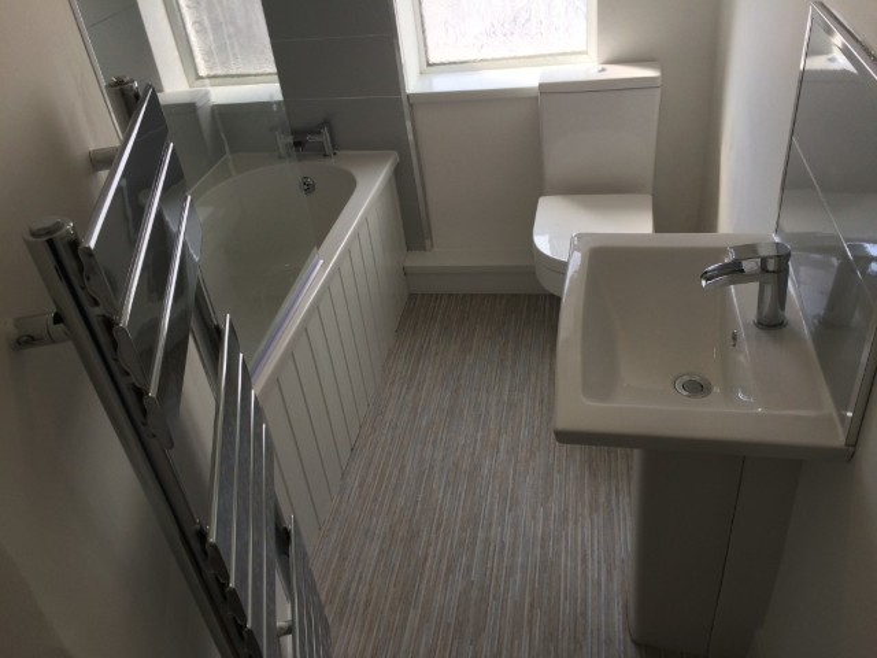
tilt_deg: -35.4
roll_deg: +6.2
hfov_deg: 61.7
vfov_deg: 48.2
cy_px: 329
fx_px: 735
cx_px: 438
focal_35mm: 29
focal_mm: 4.15
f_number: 2.2
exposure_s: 1/116
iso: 32
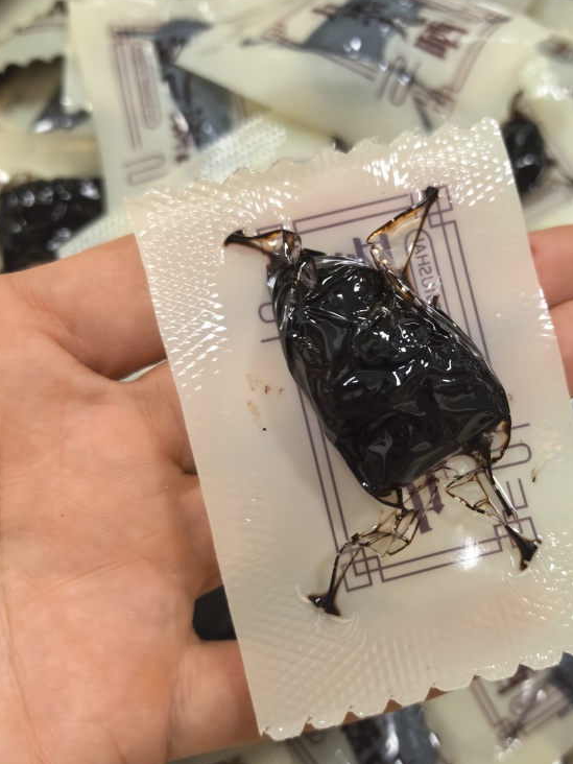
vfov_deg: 52.6
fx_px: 772
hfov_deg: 40.1
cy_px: 400
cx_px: 393
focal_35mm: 35
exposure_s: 1/50
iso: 200
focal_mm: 5.75
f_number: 2
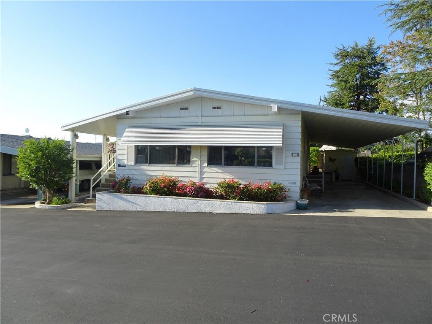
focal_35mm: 24
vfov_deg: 56.8
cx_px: 216
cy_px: 162
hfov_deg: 71.6
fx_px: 300
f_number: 3.5
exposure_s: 1/400
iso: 80
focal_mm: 4.1
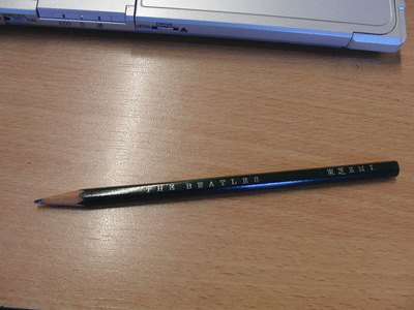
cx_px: 207
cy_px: 155
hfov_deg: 50.1
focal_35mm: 37
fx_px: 443
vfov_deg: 38.7
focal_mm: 6.42
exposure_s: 1/80
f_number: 3.6
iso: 400
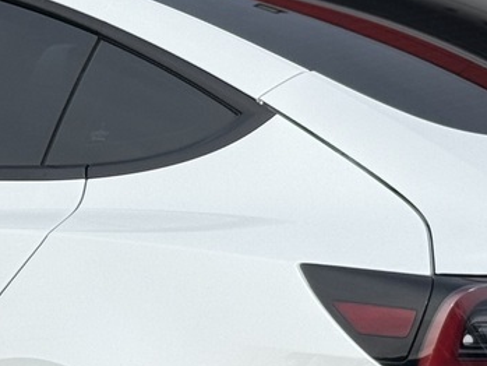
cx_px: 87
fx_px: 2787
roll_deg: -1.4
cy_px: 323
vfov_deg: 7.5
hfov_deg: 10.0
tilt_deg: -10.0
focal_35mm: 198
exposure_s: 1/4329
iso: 64
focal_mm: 6.76
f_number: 1.78
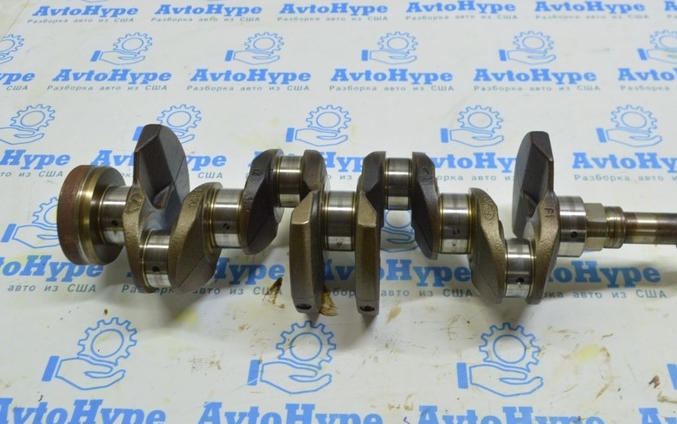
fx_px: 664
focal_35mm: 36
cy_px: 170
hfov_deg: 54.0
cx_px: 353
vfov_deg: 35.2
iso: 400
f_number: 5.6
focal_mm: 18
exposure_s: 1/20
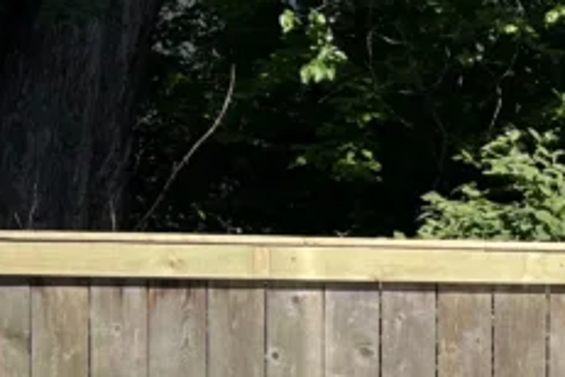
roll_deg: +0.2
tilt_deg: -1.0
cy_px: 348
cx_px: 883
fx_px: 1883
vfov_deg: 11.3
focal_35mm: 120
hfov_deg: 15.5
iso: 50
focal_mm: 5.7
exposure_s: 1/3077
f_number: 1.5
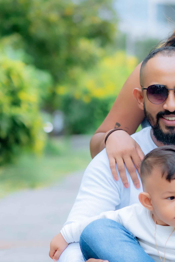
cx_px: 184
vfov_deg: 12.9
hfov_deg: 8.6
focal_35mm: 159
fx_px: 1159
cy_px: 213
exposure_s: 1/500
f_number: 1.8
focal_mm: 50
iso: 160
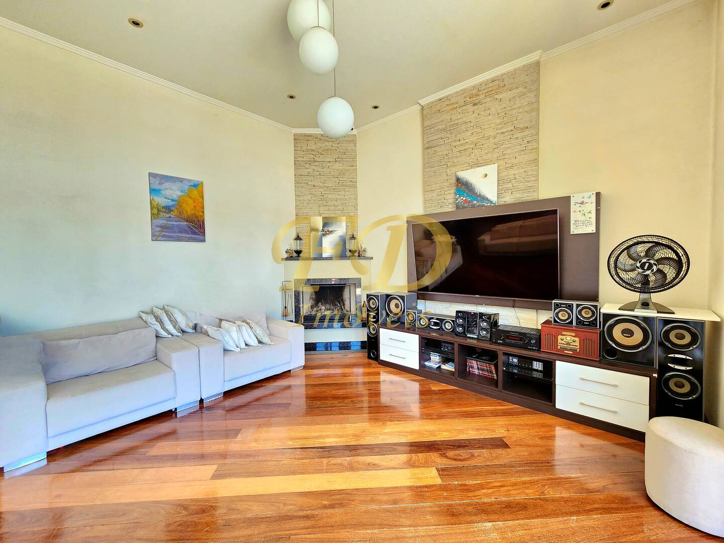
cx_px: 362
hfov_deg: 106.2
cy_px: 272
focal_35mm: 13
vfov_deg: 89.9
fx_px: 272
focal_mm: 2.2
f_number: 2.2
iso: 160
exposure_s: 1/60.2
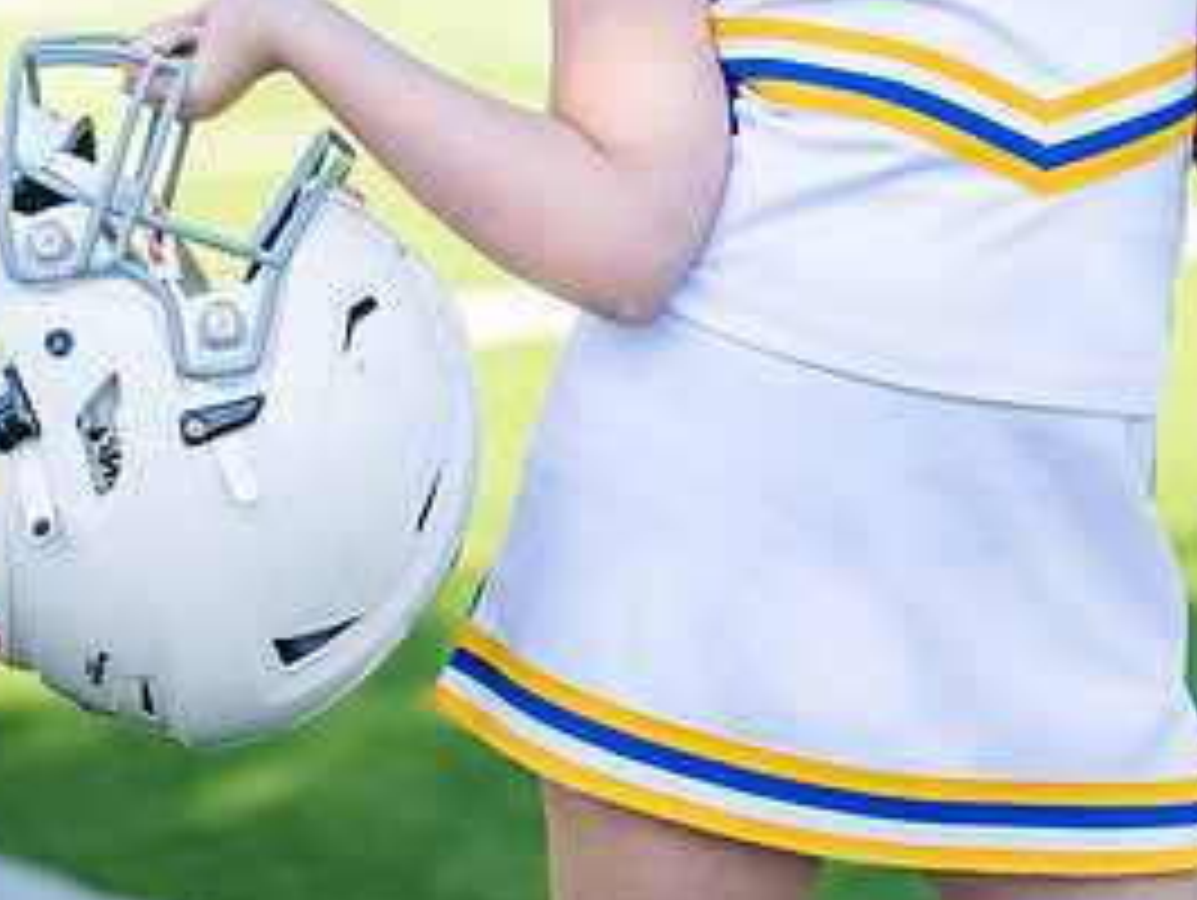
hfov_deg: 15.4
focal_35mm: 127
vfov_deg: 11.5
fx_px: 4396
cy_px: -97
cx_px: 881
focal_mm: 50
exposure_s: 1/2500
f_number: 1.2
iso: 100
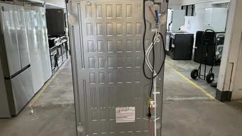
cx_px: 120
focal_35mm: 32
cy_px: 76
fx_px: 205
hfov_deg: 61.0
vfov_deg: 36.6
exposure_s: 1/60
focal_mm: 3
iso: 125
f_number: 1.8
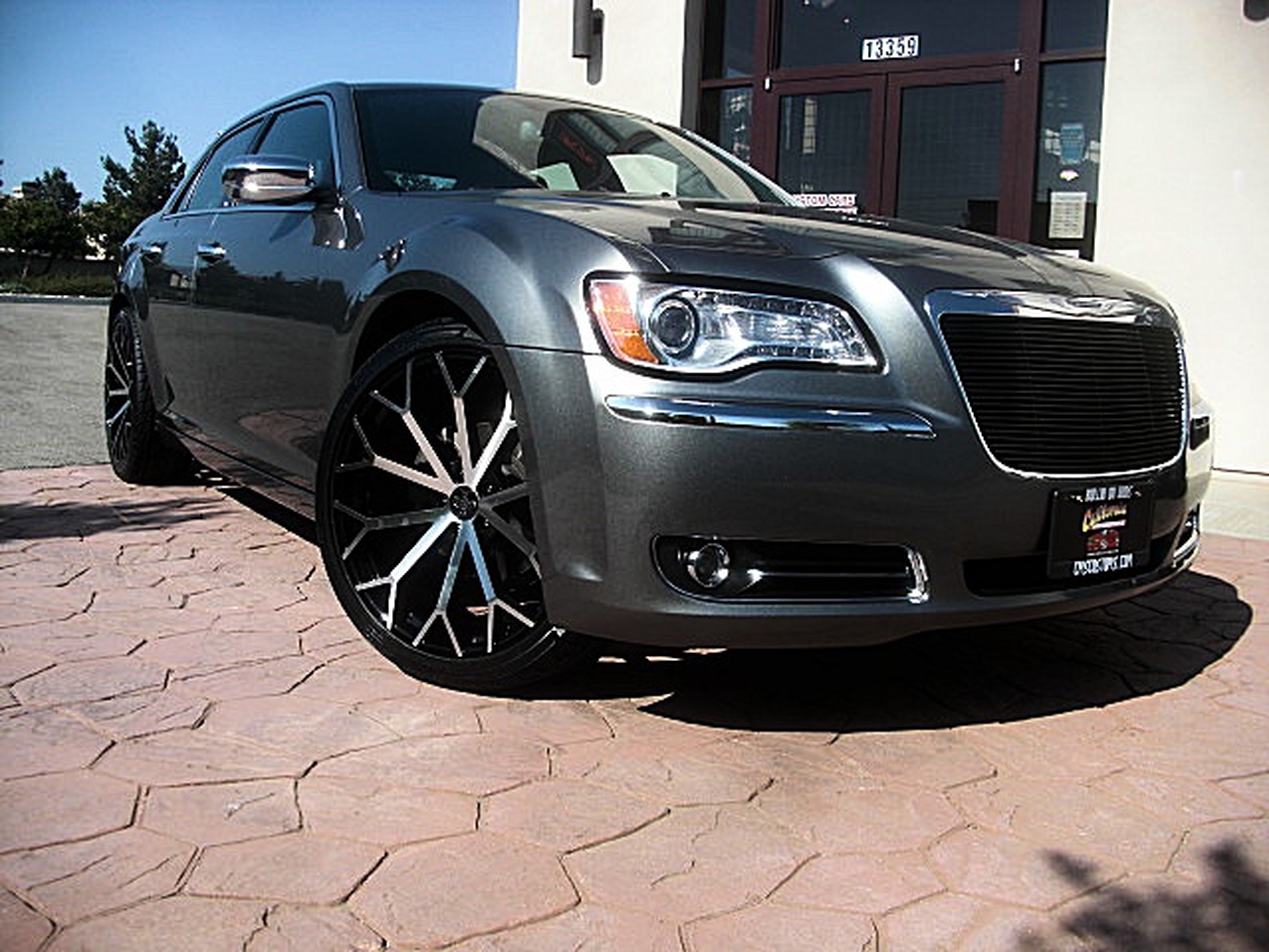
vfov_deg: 39.7
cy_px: 476
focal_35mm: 36
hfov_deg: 51.4
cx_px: 634
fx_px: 1320
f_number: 2.8
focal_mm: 6.3
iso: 50
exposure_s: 1/800
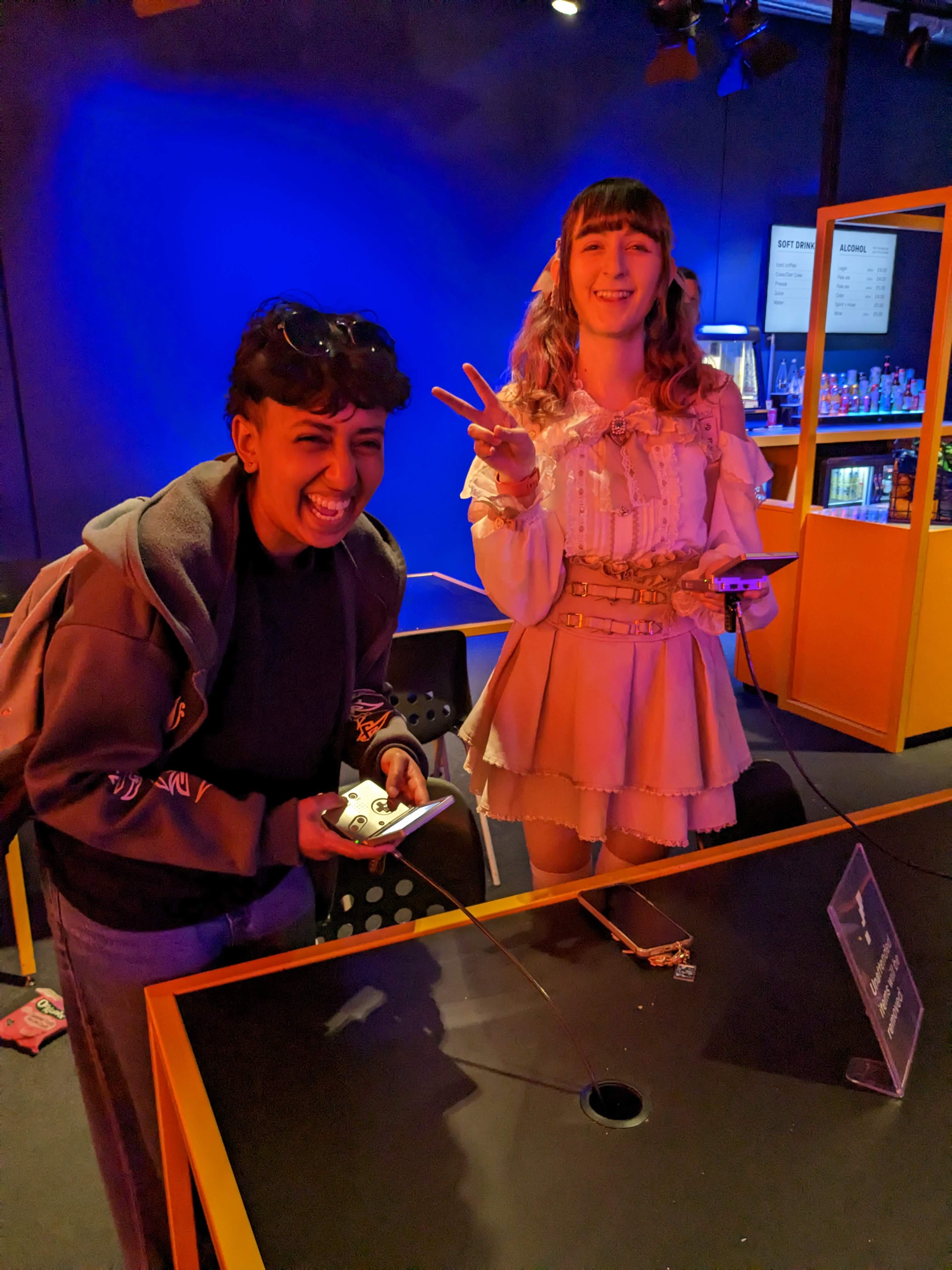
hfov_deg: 51.4
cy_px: 635
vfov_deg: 65.3
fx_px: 990
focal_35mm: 27
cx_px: 476
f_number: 1.73
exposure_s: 1/120
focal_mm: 4.38
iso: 479
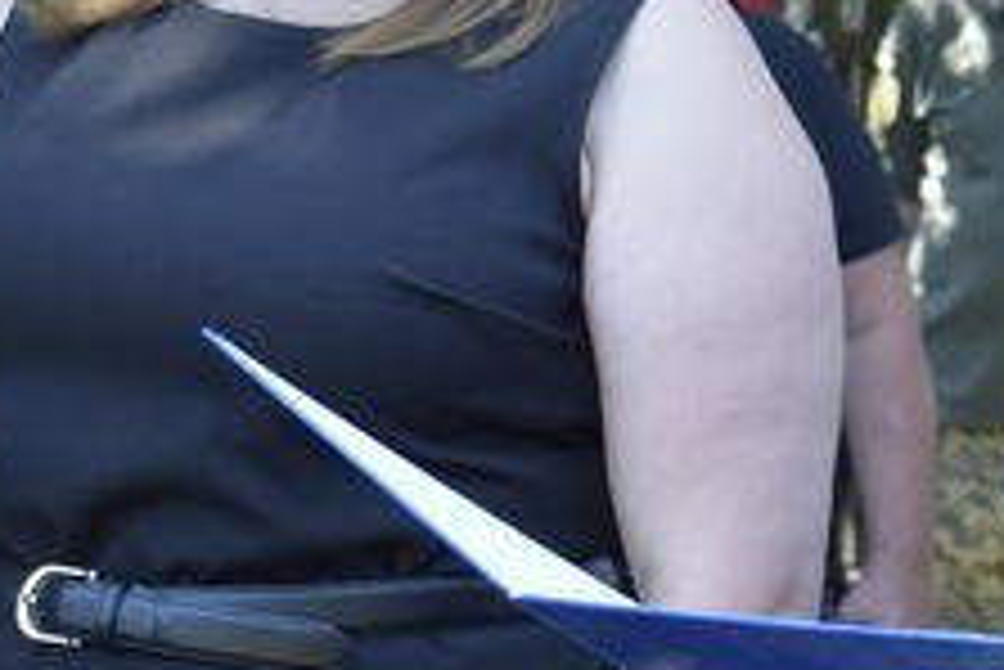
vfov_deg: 7.8
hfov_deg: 11.5
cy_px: 290
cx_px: 1058
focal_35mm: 177
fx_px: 4931
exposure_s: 1/125
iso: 400
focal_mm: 35
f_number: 5.6
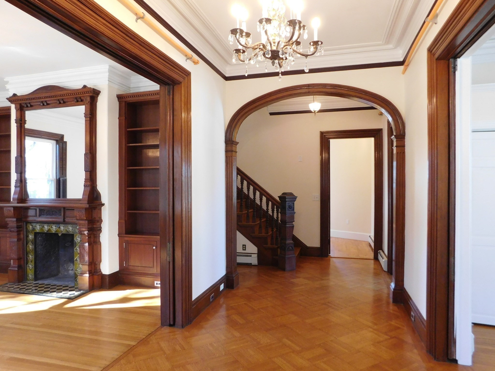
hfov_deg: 73.9
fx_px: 329
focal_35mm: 23
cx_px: 248
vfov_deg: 58.9
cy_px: 186
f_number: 3
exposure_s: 1/30
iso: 320
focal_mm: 4
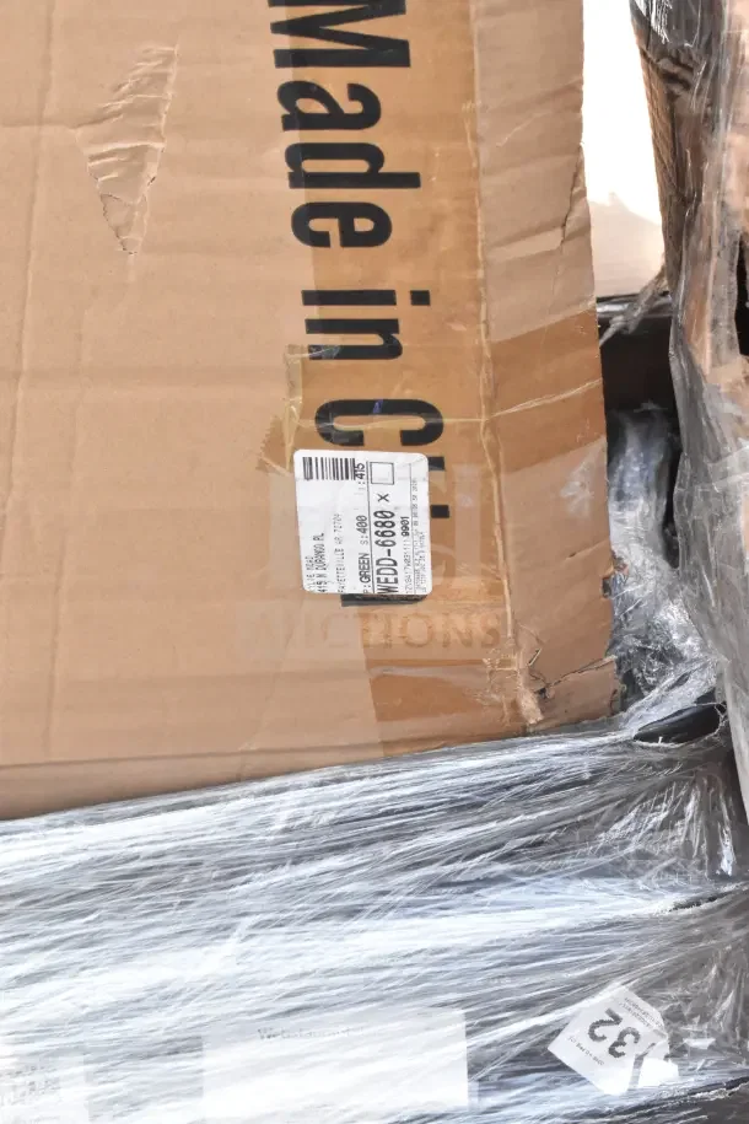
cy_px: 562
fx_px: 2574
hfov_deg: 16.6
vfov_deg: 24.6
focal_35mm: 82
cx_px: 374
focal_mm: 55
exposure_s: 1/1000
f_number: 16
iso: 6400
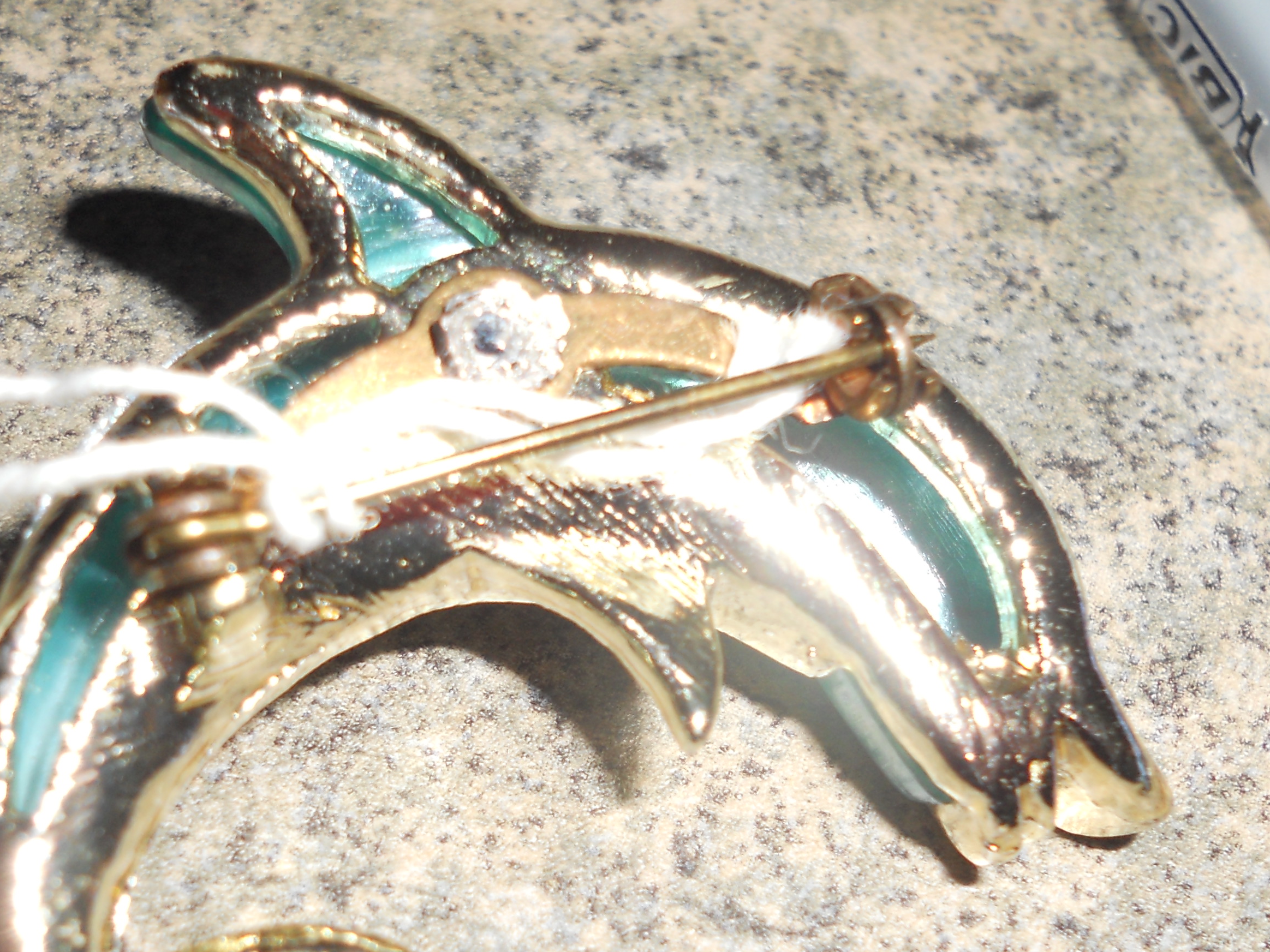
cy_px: 651
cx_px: 552
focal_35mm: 55
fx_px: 2018
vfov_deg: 26.4
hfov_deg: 34.9
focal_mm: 5.8
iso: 80
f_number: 8.8
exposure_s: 1/25
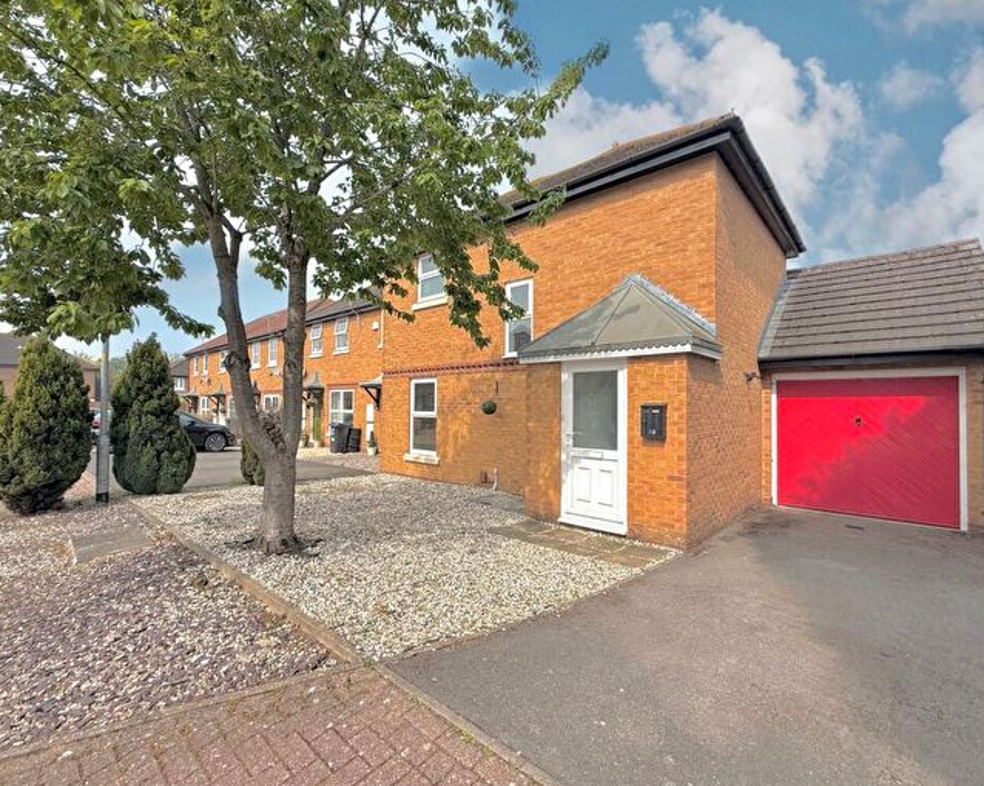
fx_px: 437
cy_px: 400
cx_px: 484
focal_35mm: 15
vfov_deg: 84.0
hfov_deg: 96.8
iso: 50
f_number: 2.2
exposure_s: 1/1368
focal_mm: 2.22
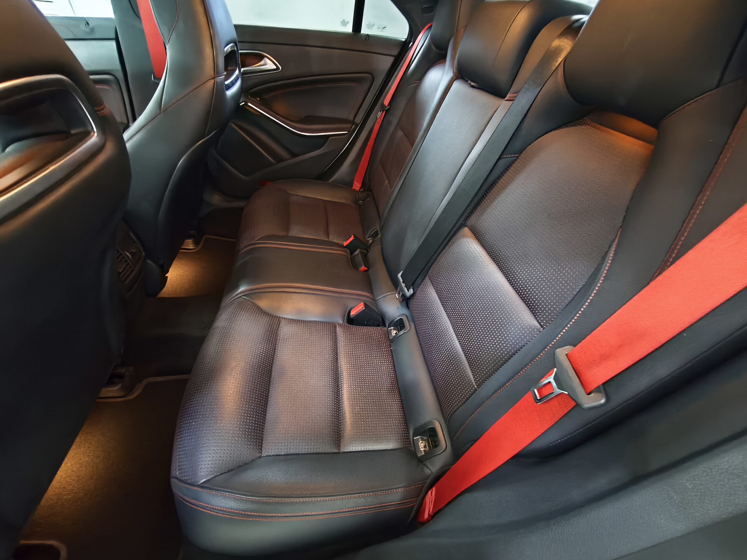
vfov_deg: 81.7
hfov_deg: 98.2
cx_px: 374
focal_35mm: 15
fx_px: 324
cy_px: 280
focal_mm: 1.91
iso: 3200
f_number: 2.2
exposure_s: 1/7.69
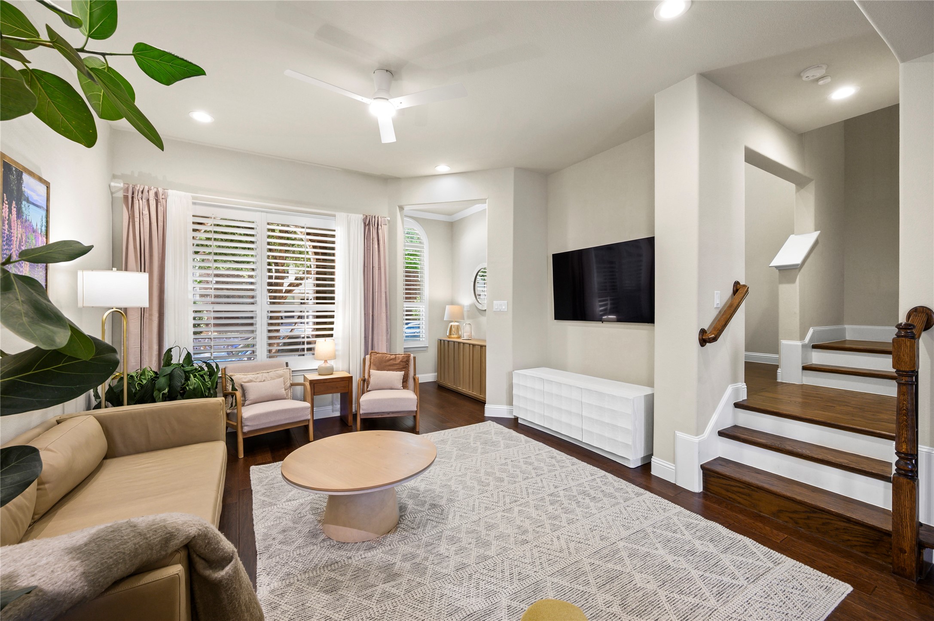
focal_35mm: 14
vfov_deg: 81.1
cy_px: 310
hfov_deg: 104.3
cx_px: 467
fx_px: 363
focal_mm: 14
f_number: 8
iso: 1250
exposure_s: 1/8
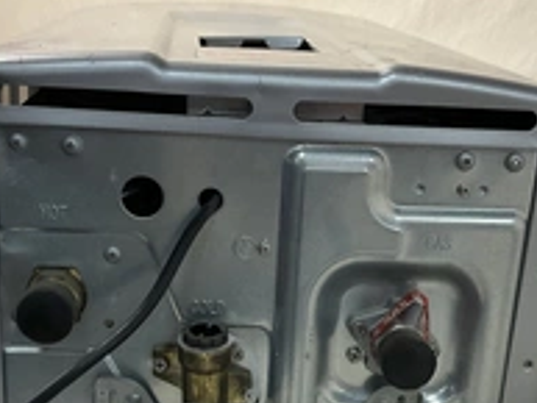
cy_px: 325
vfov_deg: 24.0
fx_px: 931
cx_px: 273
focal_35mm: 60
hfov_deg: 32.2
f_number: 1.8
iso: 80
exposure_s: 1/60
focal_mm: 3
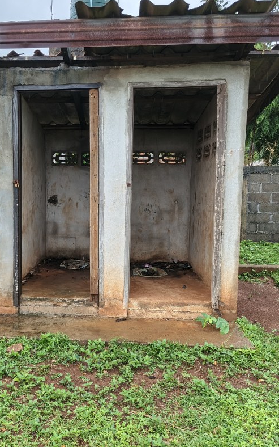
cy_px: 221
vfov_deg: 58.1
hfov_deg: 37.8
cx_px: 86
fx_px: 401
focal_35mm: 33
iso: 50
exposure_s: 1/213
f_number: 1.8
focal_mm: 5.56
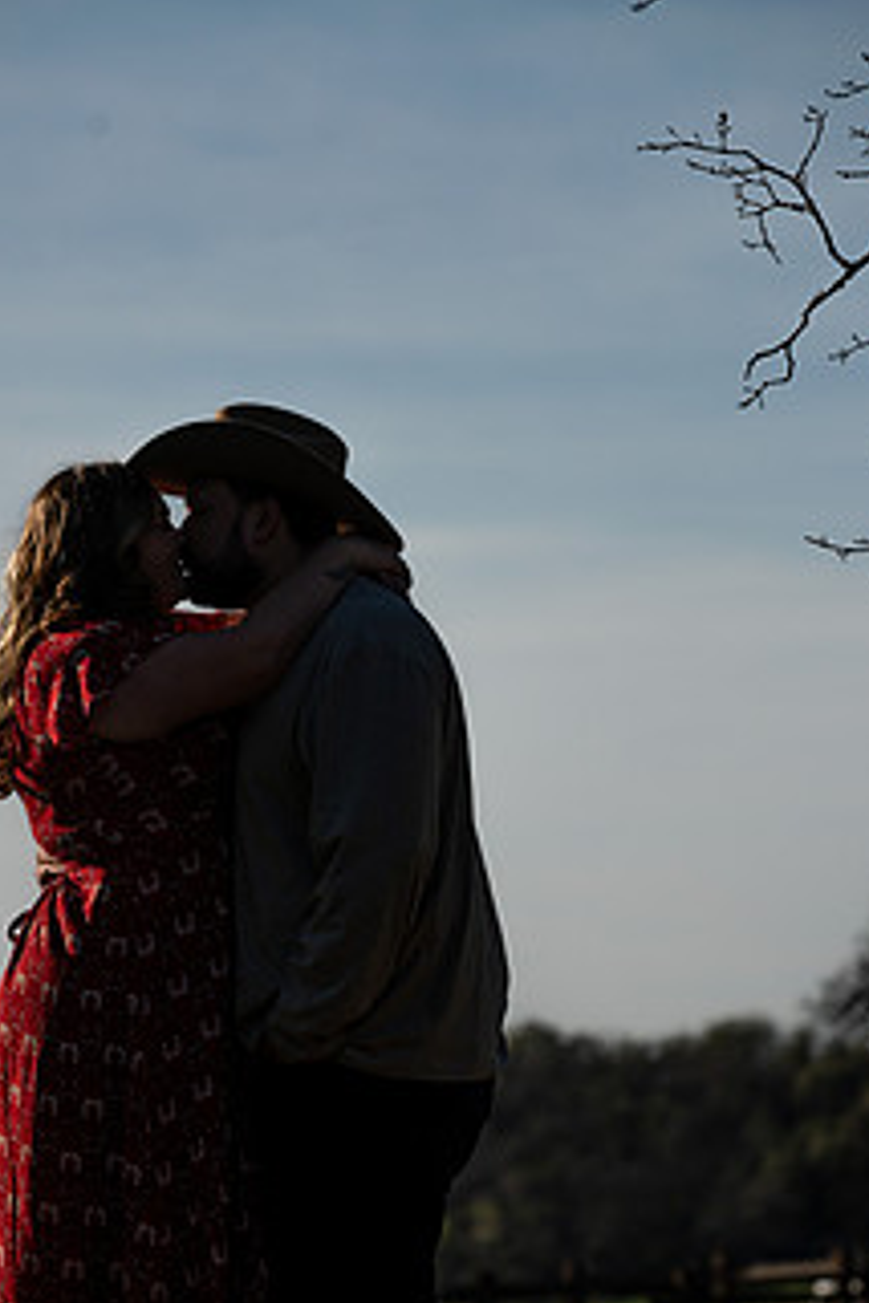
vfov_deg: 10.9
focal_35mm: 189
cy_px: 840
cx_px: 370
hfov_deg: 7.3
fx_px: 6843
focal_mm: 135
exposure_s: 1/2000
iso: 50
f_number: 4.5
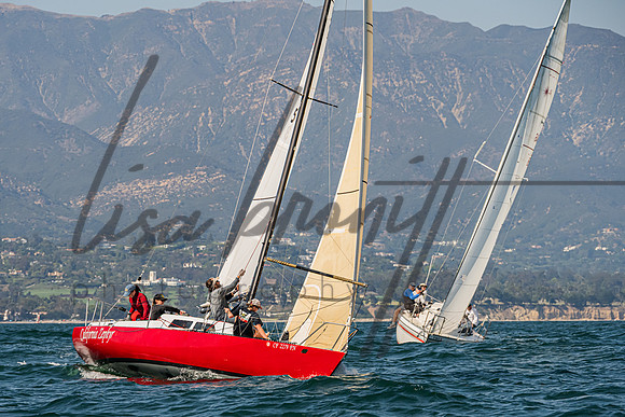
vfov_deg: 6.6
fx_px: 3602
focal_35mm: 207
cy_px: 266
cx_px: 267
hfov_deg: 9.9
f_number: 8
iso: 500
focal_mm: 160
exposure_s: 1/2000
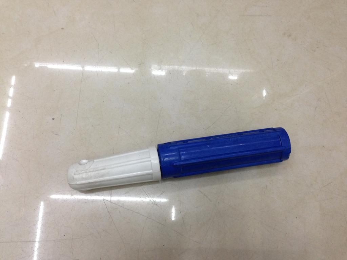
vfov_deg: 42.9
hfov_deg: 55.4
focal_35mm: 33
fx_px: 331
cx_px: 174
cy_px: 130
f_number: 2.4
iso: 100
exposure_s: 1/20
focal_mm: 4.12
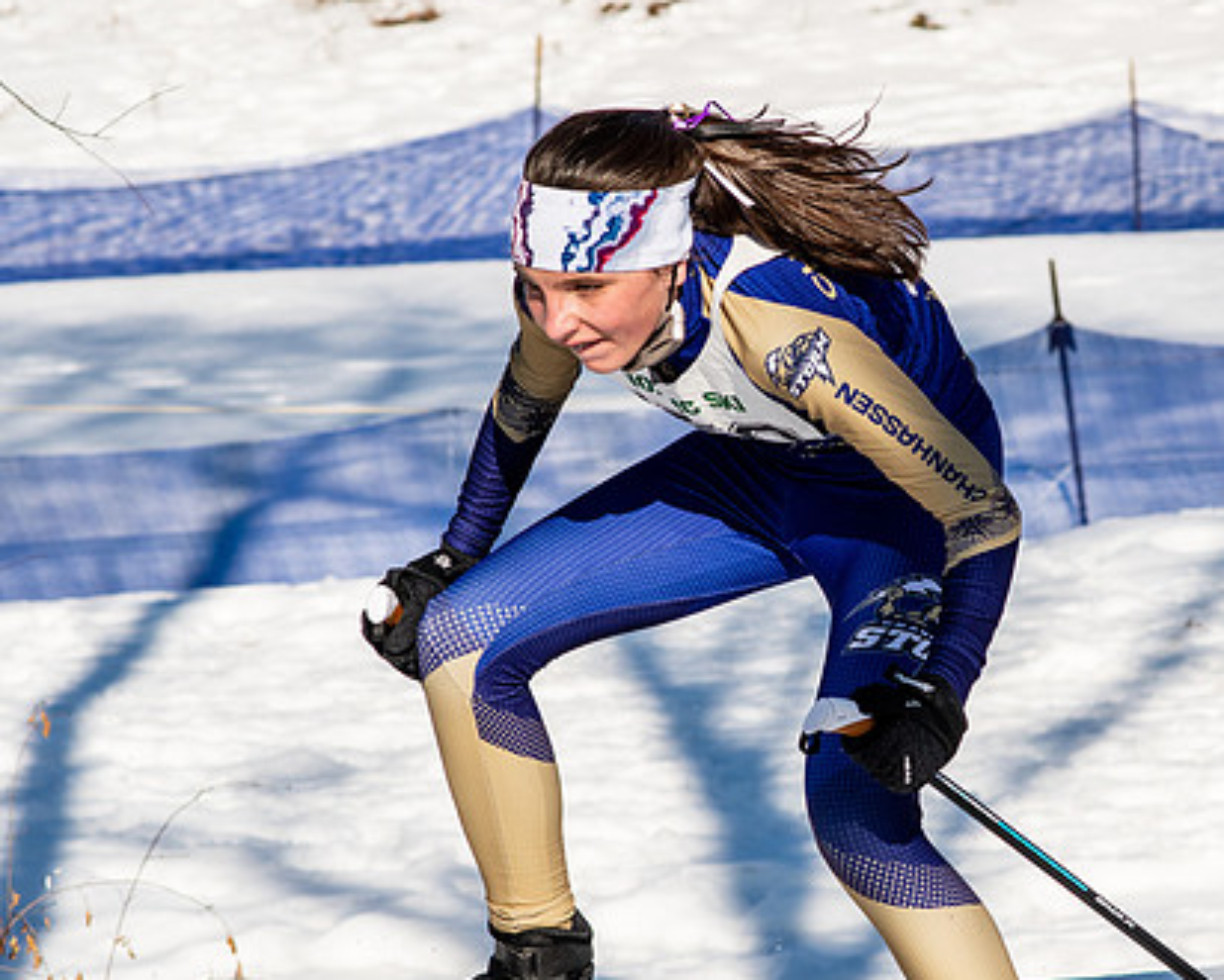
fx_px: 7104
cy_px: 535
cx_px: 861
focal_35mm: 196
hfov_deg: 9.8
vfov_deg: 7.9
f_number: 7.1
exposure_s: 1/2000
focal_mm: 85
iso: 400
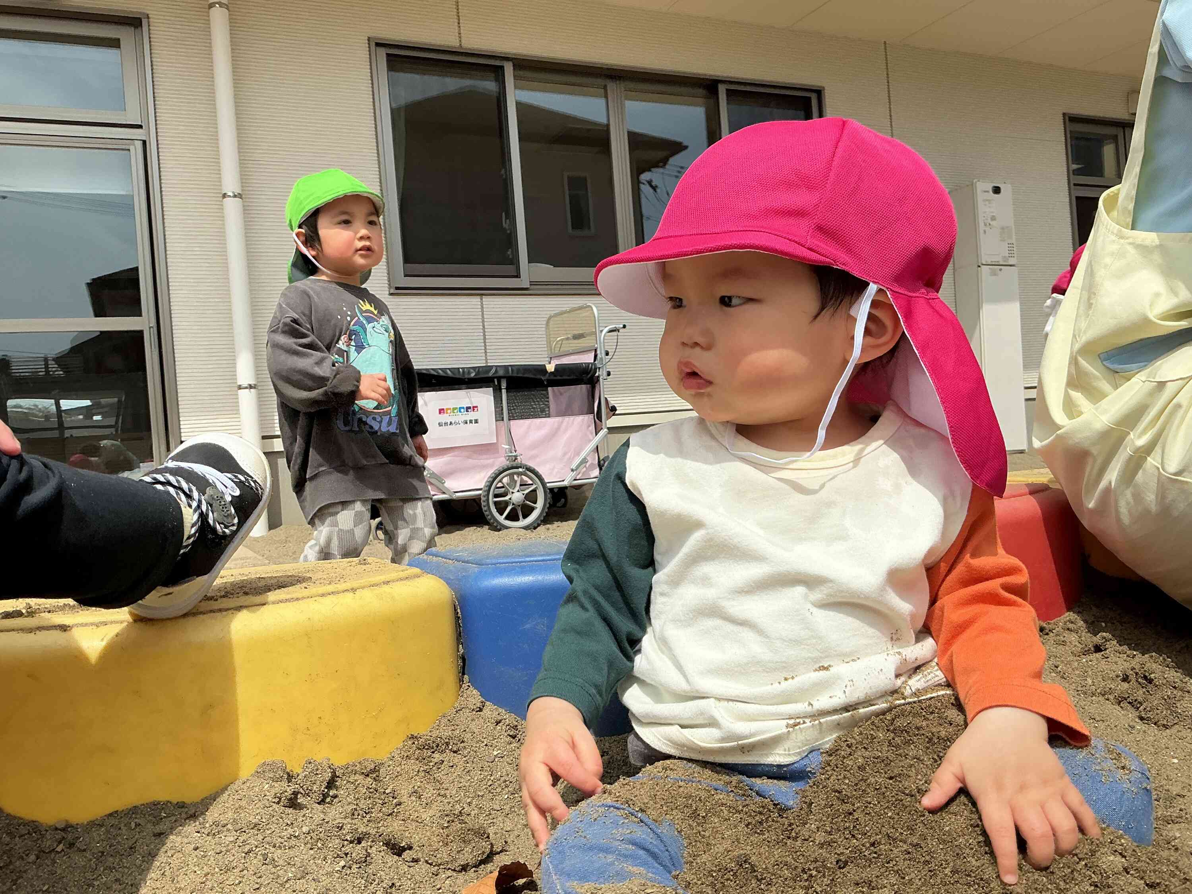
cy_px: 447
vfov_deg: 48.2
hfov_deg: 61.7
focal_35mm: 29
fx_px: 999
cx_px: 596
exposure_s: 1/2538
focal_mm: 3
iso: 25
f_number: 1.8
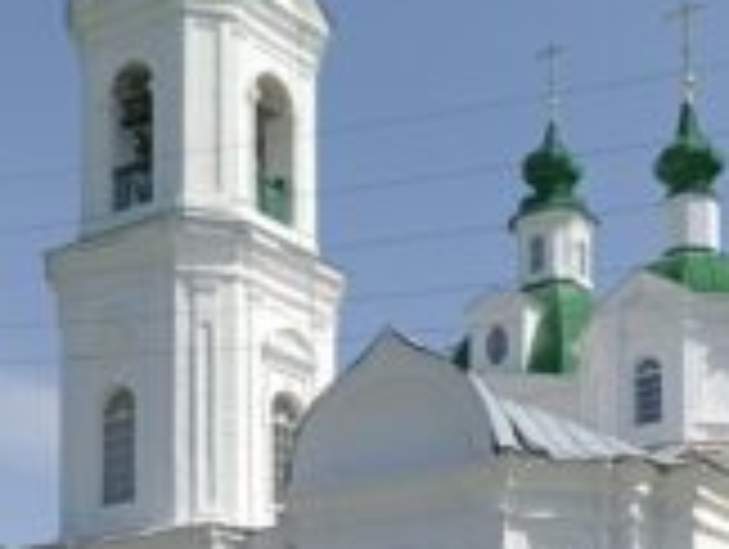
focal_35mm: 68
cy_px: 621
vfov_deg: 20.5
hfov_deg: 28.5
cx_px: 410
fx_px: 1434
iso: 50
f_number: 1.6
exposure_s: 1/1092
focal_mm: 4.09
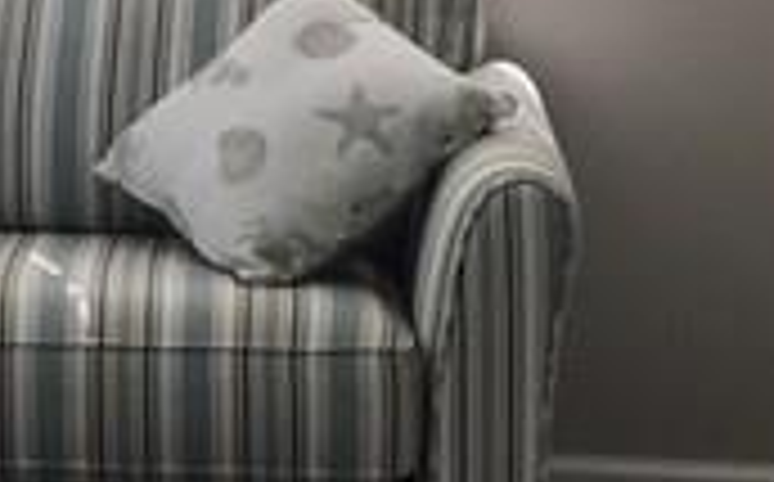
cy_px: -86
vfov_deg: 7.3
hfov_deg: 11.7
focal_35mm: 177
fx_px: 3729
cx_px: -22
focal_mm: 3.99
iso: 25
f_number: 1.8
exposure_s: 1/120
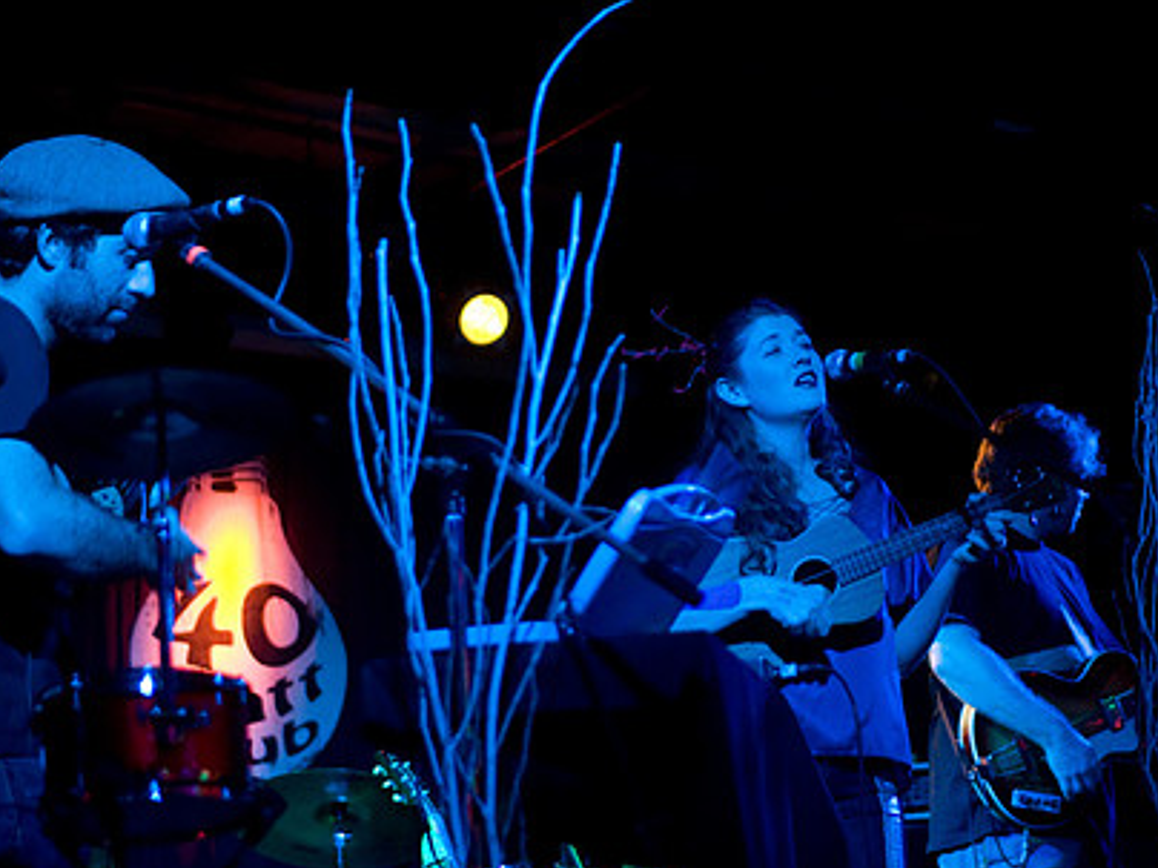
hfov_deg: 31.1
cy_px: 523
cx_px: 702
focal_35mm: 62
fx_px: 2074
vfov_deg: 23.6
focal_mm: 30
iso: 1000
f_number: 1.8
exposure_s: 1/40
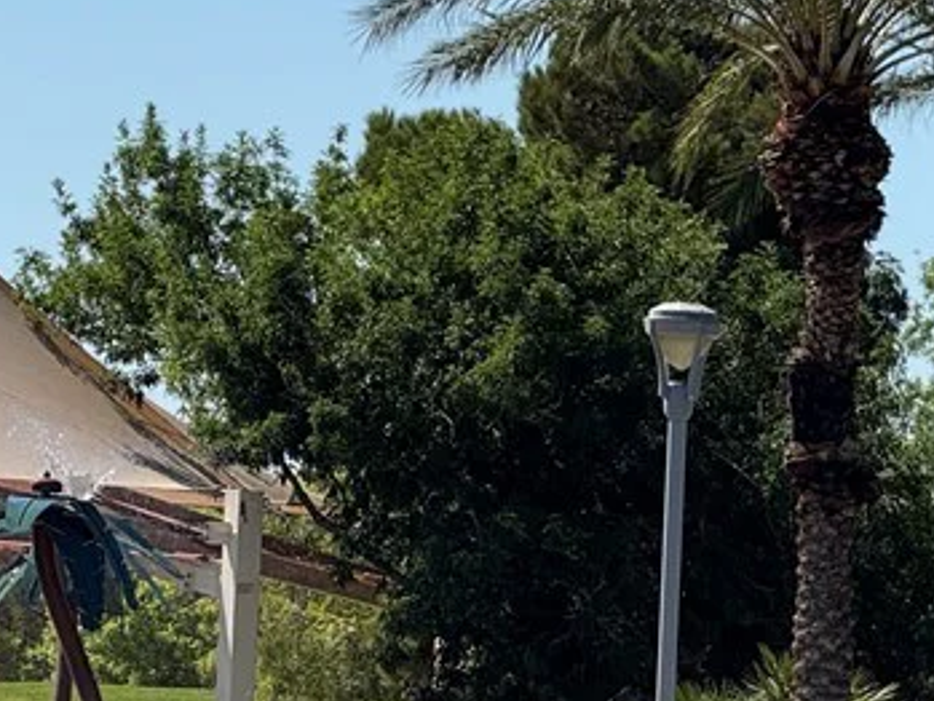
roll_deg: -3.0
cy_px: 342
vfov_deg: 4.2
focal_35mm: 352
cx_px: 112
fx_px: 9501
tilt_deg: +3.0
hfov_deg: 5.6
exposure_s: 1/2212
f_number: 2.8
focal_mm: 15.66
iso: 50
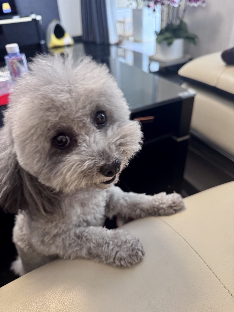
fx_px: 216
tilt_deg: -35.3
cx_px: 117
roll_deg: +3.6
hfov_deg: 56.8
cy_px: 156
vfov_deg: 71.6
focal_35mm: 24
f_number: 1.78
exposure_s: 1/57
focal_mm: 6.76
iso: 250
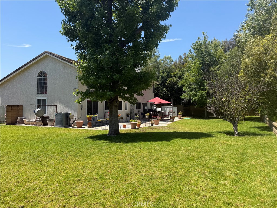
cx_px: 138
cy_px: 104
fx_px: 192
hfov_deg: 71.6
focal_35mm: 24
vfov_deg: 56.8
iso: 80
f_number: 1.78
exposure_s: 1/2703
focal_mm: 6.76
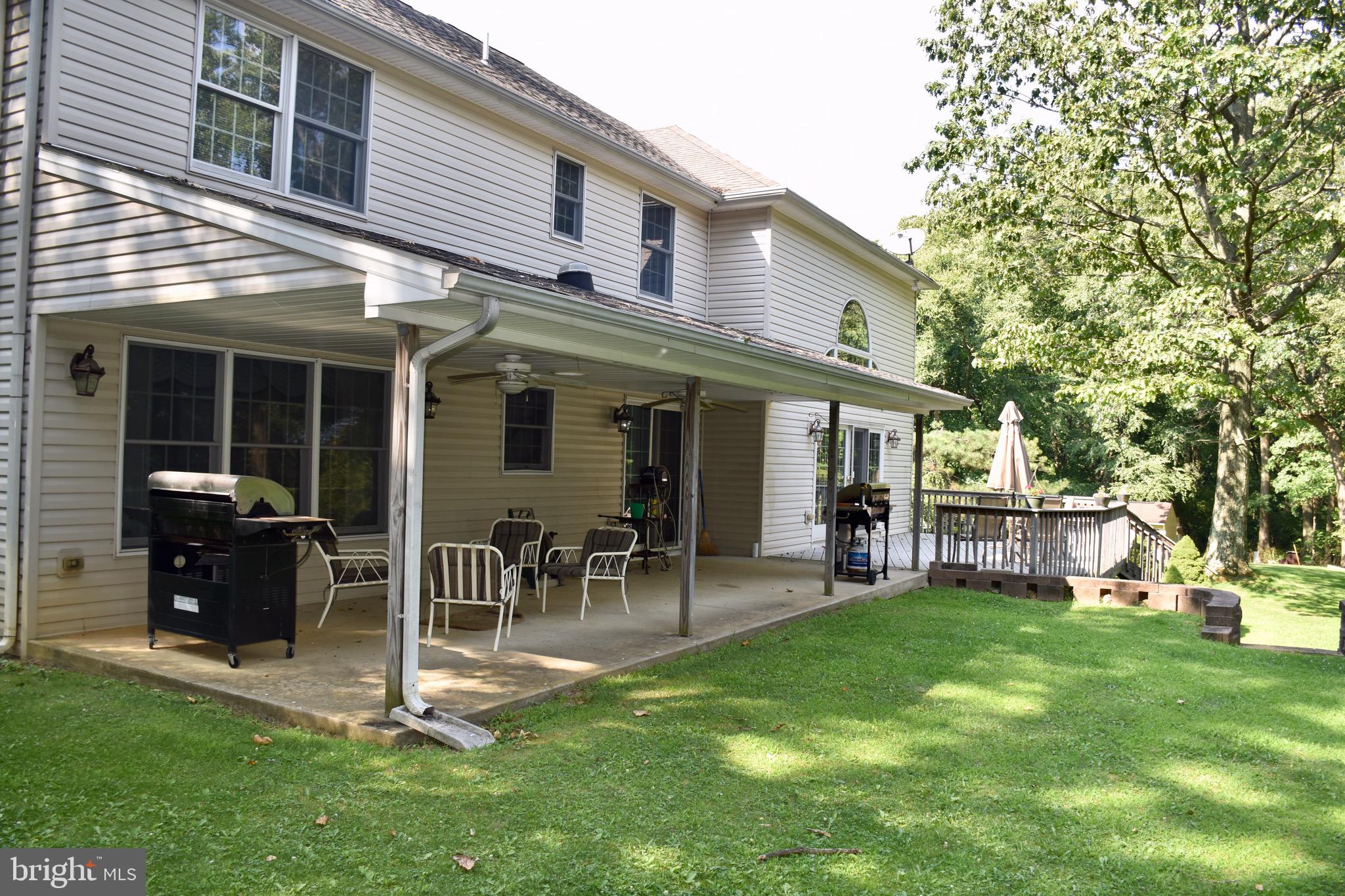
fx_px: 1009
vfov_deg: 47.9
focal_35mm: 27
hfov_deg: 67.4
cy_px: 448
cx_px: 672
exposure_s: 1/125
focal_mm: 18
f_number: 5.6
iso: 125
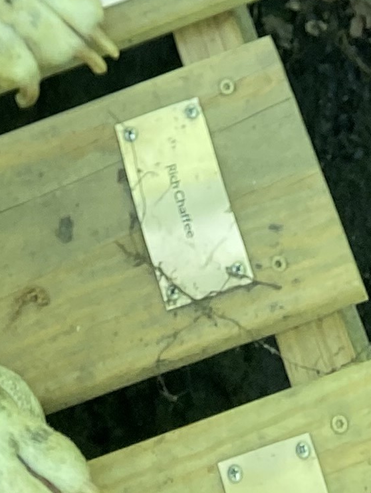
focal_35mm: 141
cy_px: -806
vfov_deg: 11.0
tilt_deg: -43.0
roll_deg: +23.0
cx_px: -114
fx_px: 2013
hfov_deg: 10.3
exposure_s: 1/122
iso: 80
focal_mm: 4.25
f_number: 1.8
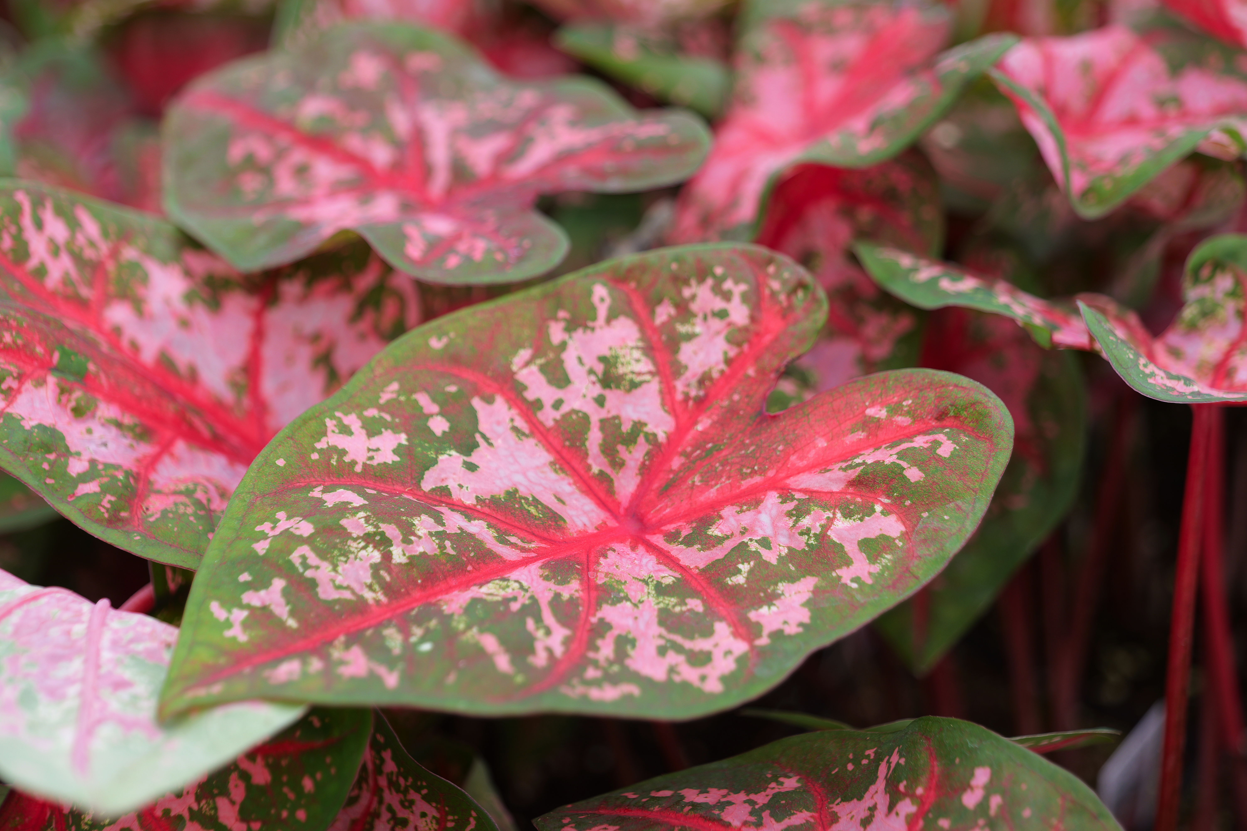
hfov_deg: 28.5
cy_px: 416
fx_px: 2459
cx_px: 624
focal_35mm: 71
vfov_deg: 19.2
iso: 100
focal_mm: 71
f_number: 4.5
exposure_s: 1/200
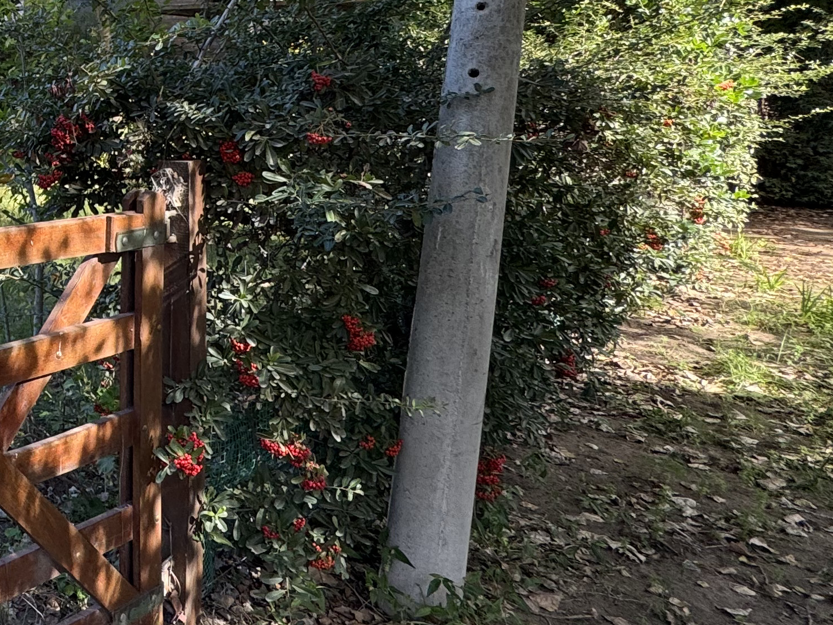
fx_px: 915
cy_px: 136
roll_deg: -0.9
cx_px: -177
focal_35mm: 38
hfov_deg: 36.9
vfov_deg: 36.6
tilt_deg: -5.2
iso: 40
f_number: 2.2
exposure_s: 1/237
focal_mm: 2.22
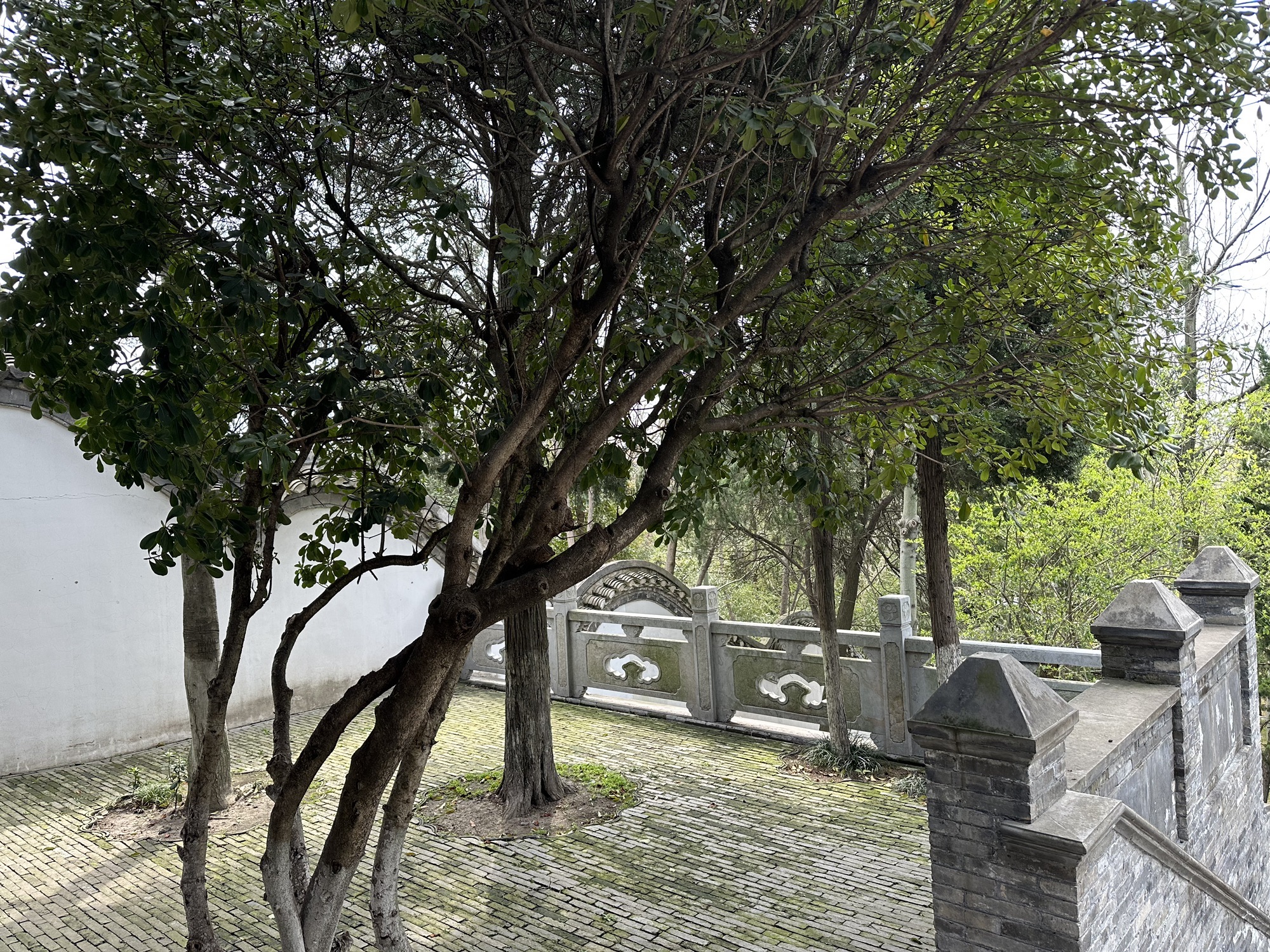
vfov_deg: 56.8
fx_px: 881
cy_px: 476
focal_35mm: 24
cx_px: 635
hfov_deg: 71.6
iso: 80
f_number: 1.78
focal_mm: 6.86
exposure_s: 1/351
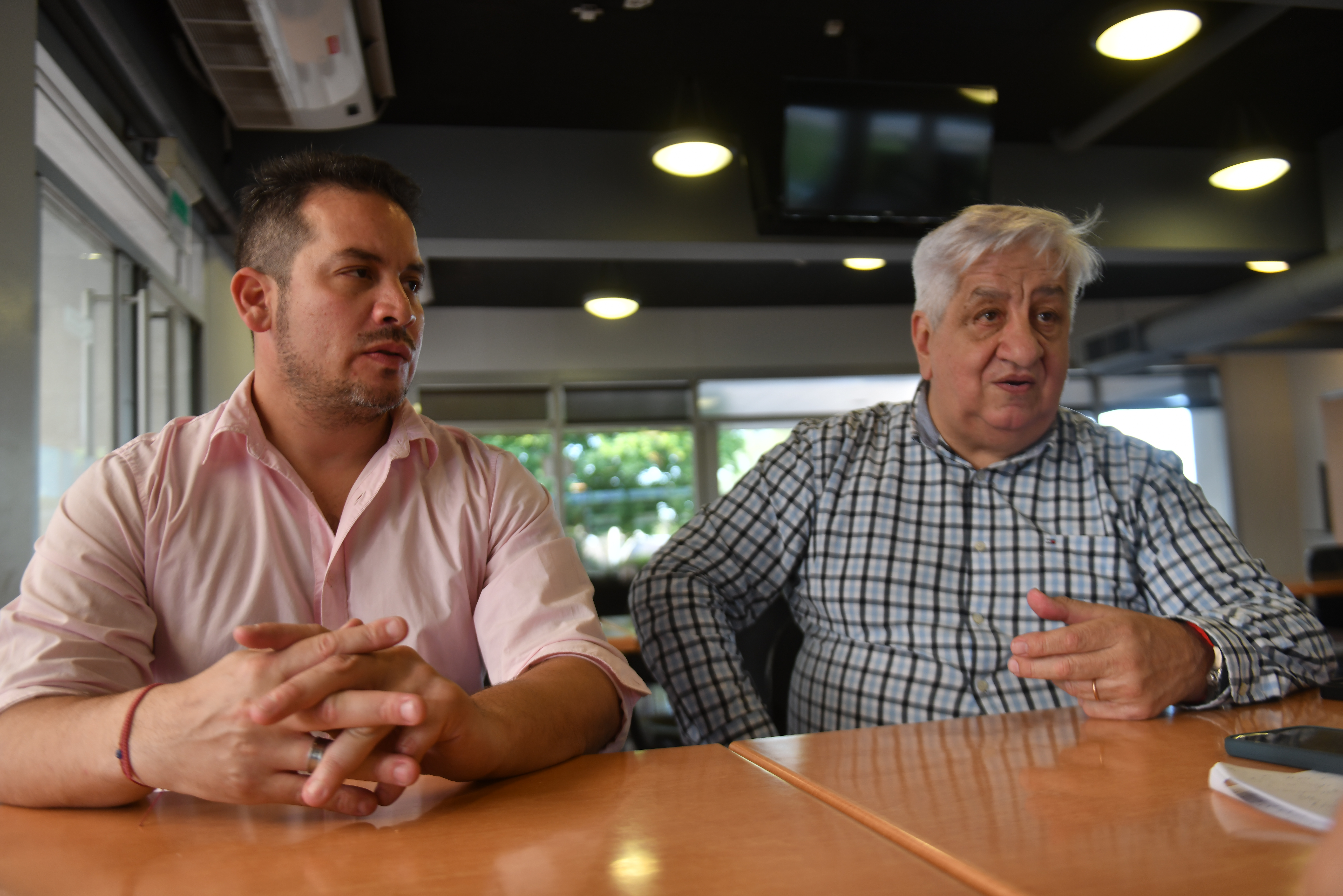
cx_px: 672
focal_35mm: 29
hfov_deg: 63.7
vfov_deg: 45.0
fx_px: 1082
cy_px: 448
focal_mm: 29
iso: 200
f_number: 3.2
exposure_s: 1/60
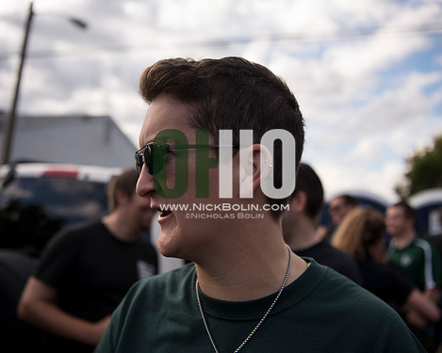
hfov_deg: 50.3
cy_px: 174
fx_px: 471
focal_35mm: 36
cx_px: 224
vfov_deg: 41.1
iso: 250
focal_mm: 31
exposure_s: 1/2000
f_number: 2.8
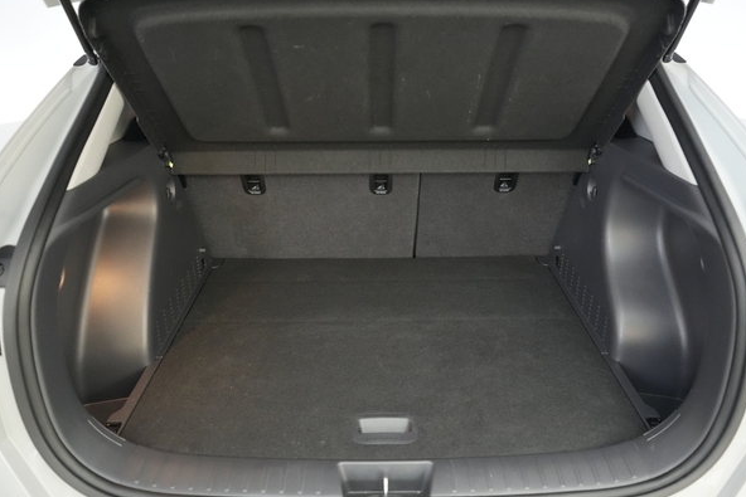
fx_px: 560
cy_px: 252
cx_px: 378
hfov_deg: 67.4
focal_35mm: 27
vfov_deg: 48.0
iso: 8000
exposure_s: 1/160
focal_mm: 25
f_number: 2.8
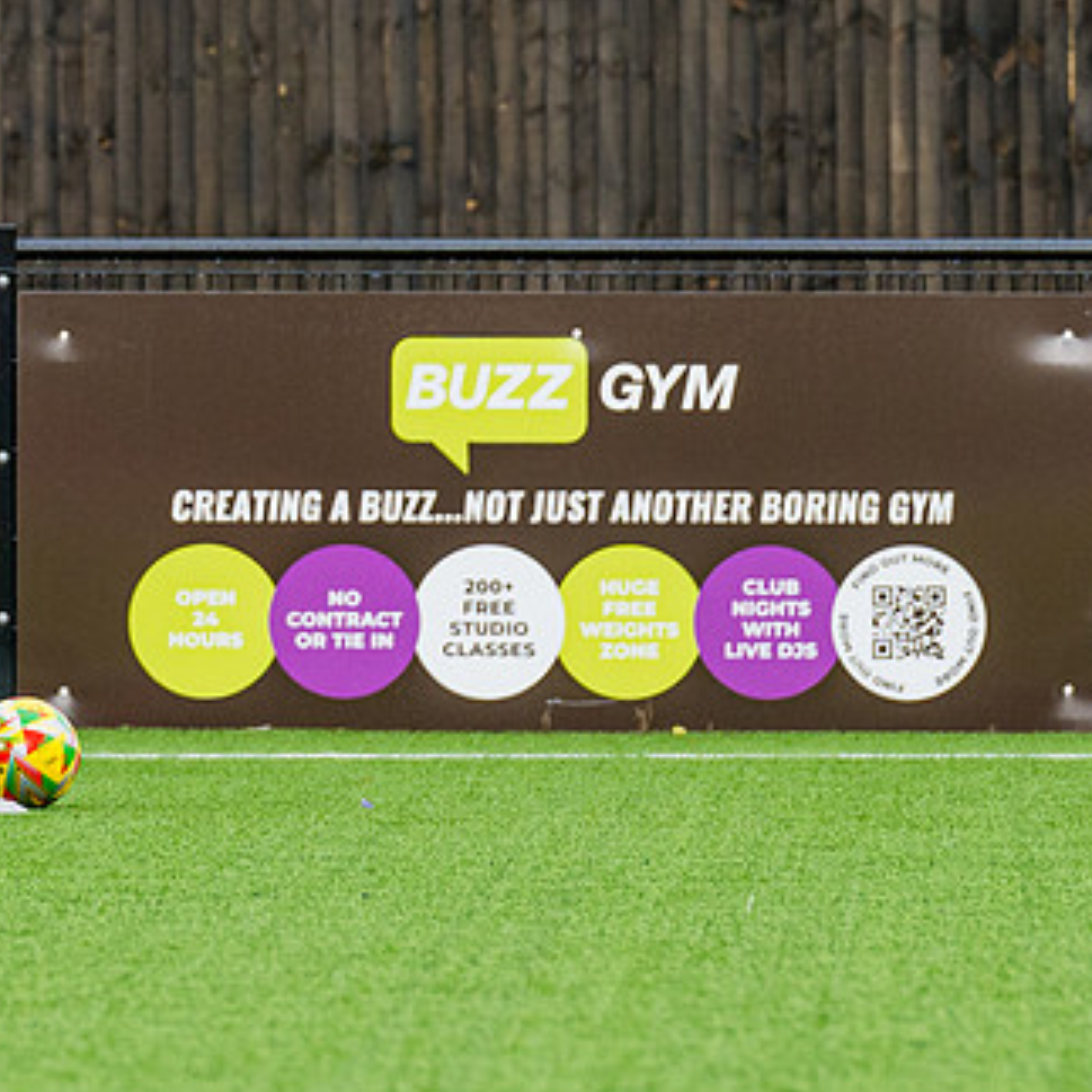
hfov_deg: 2.1
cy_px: 219
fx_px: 30087
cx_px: -187
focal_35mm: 843
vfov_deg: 2.1
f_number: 4
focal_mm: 200
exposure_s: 1/1000
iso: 400
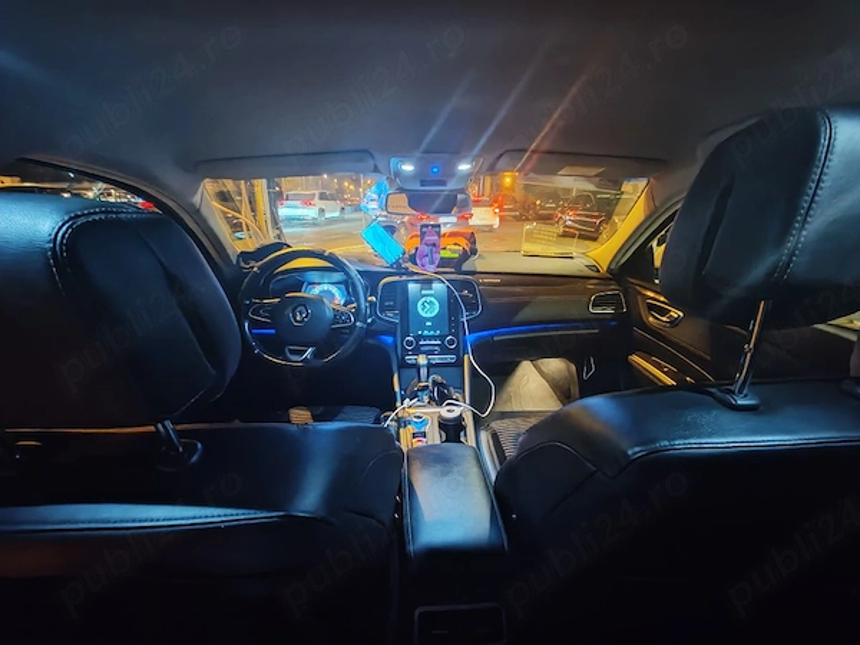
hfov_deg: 94.5
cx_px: 430
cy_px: 322
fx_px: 398
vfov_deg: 78.1
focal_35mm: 16
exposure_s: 1/10
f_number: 2.2
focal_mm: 1.96
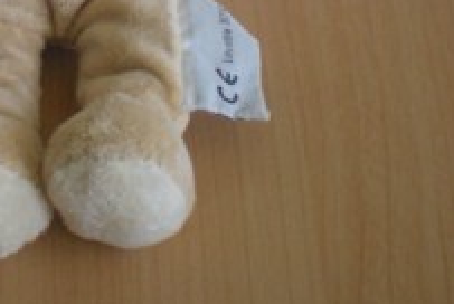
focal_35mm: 101
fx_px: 1276
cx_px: 60
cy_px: -67
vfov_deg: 13.2
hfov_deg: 19.9
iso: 185
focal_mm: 6.3
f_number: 3.1
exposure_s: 1/62
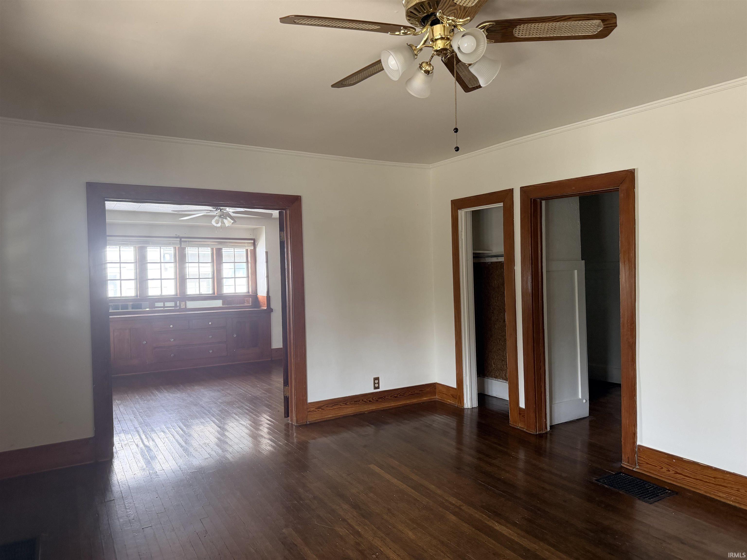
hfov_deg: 71.6
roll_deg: +2.7
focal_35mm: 24
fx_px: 518
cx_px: 374
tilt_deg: +0.5
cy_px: 280
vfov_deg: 56.8
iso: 200
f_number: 1.78
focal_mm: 6.76
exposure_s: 1/89
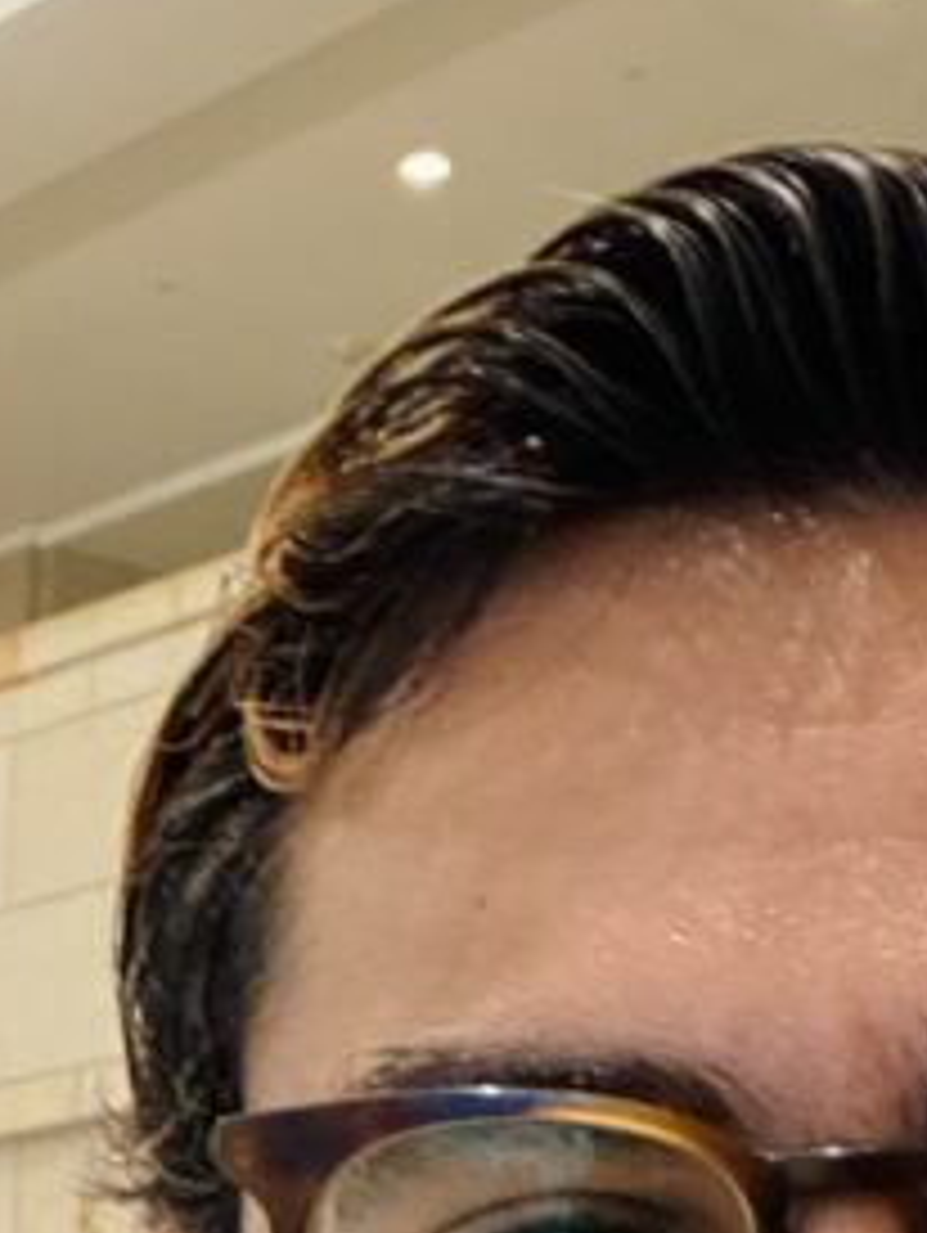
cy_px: 1413
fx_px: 3993
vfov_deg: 16.9
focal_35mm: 112
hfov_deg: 13.1
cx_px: 18
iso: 400
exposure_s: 1/40
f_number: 2.2
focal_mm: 2.71
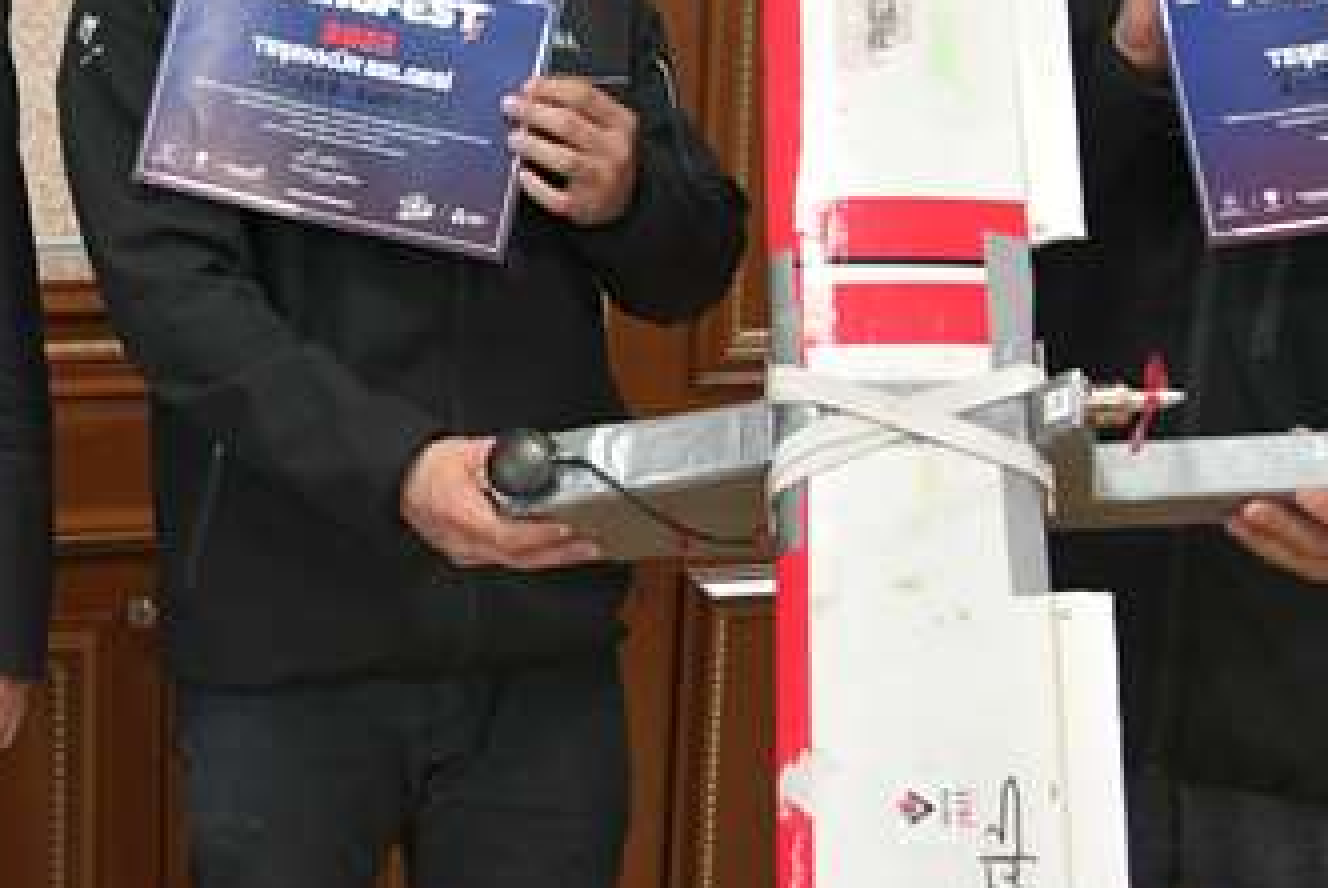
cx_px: 16
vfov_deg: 18.5
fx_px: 2732
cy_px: 450
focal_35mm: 74
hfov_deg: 26.0
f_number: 4
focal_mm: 24
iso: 2500
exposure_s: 1/125
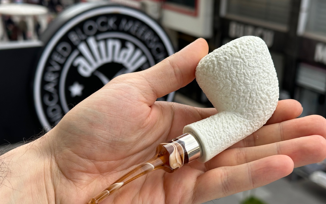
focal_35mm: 51
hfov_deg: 39.6
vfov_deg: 25.3
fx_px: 453
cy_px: 116
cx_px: 163
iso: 64
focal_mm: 6.86
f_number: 1.78
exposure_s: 1/1030
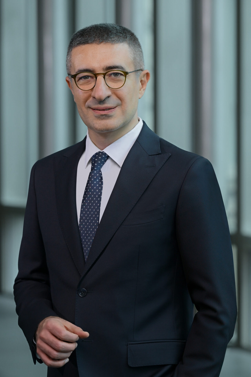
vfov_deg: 15.2
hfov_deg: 10.2
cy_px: 188
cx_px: 126
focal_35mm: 135
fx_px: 1412
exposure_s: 1/60
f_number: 4.5
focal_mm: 135
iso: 400
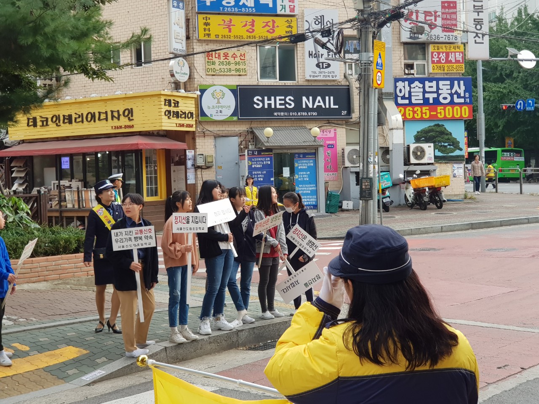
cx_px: 270
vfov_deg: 28.0
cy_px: 202
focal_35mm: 52
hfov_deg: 36.8
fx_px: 810
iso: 25
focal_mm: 6
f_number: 2.4
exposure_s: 1/66.2
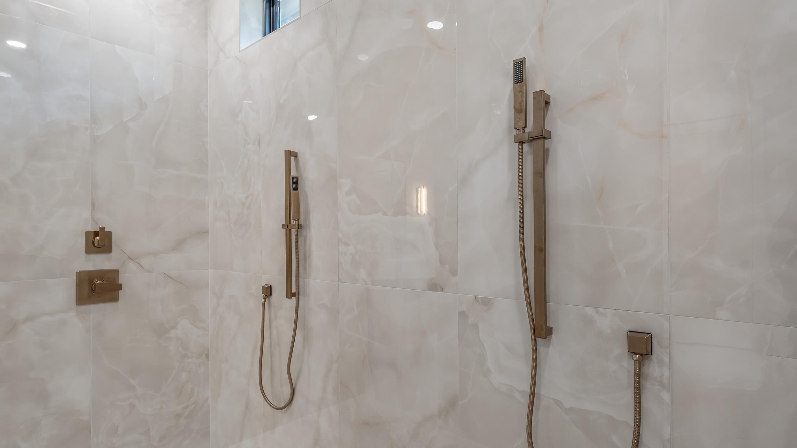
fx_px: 444
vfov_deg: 53.5
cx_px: 399
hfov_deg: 83.8
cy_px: 244
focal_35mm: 21
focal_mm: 20
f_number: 8
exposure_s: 1/13
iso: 800
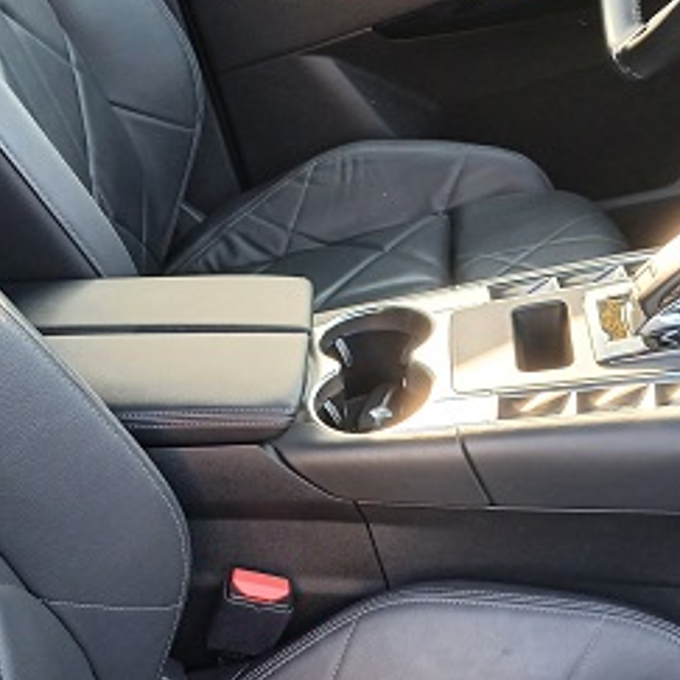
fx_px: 1311
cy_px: 593
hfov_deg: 28.9
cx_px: 229
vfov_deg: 28.1
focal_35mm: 59
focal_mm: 3.98
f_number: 1.8
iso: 100
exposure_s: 1/50
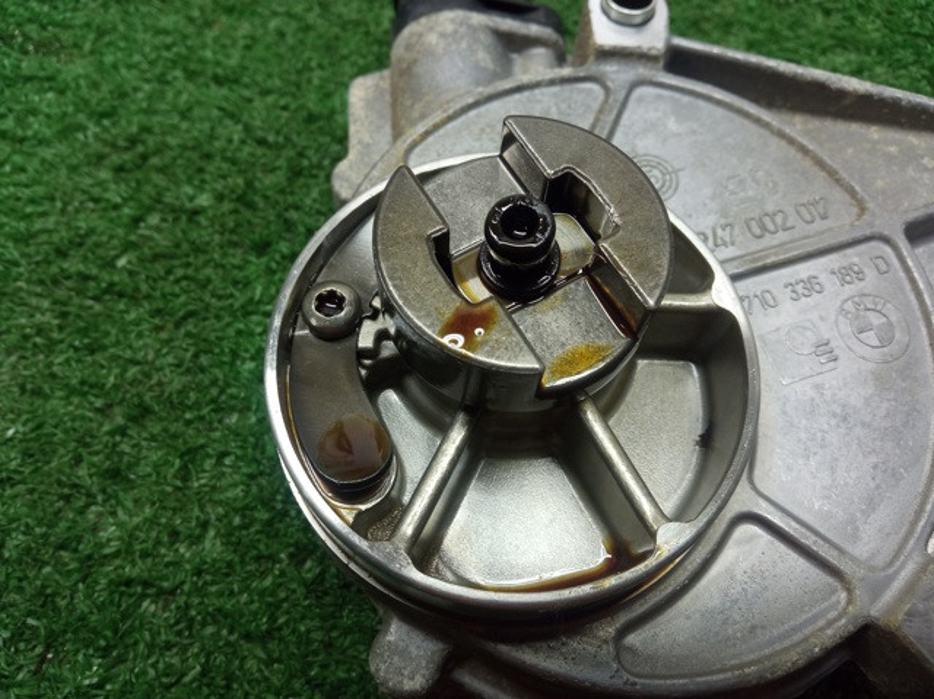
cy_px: 350
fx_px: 728
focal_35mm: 27
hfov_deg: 65.4
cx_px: 467
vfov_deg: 51.3
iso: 204
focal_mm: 3.79
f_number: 2.2
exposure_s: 1/33.3
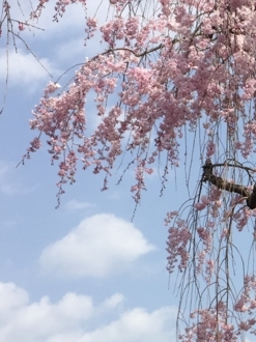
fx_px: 889
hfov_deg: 15.4
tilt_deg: +21.5
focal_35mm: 90
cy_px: 232
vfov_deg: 21.7
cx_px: 352
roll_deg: +3.5
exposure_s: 1/2198
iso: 32
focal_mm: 4.15
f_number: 2.2
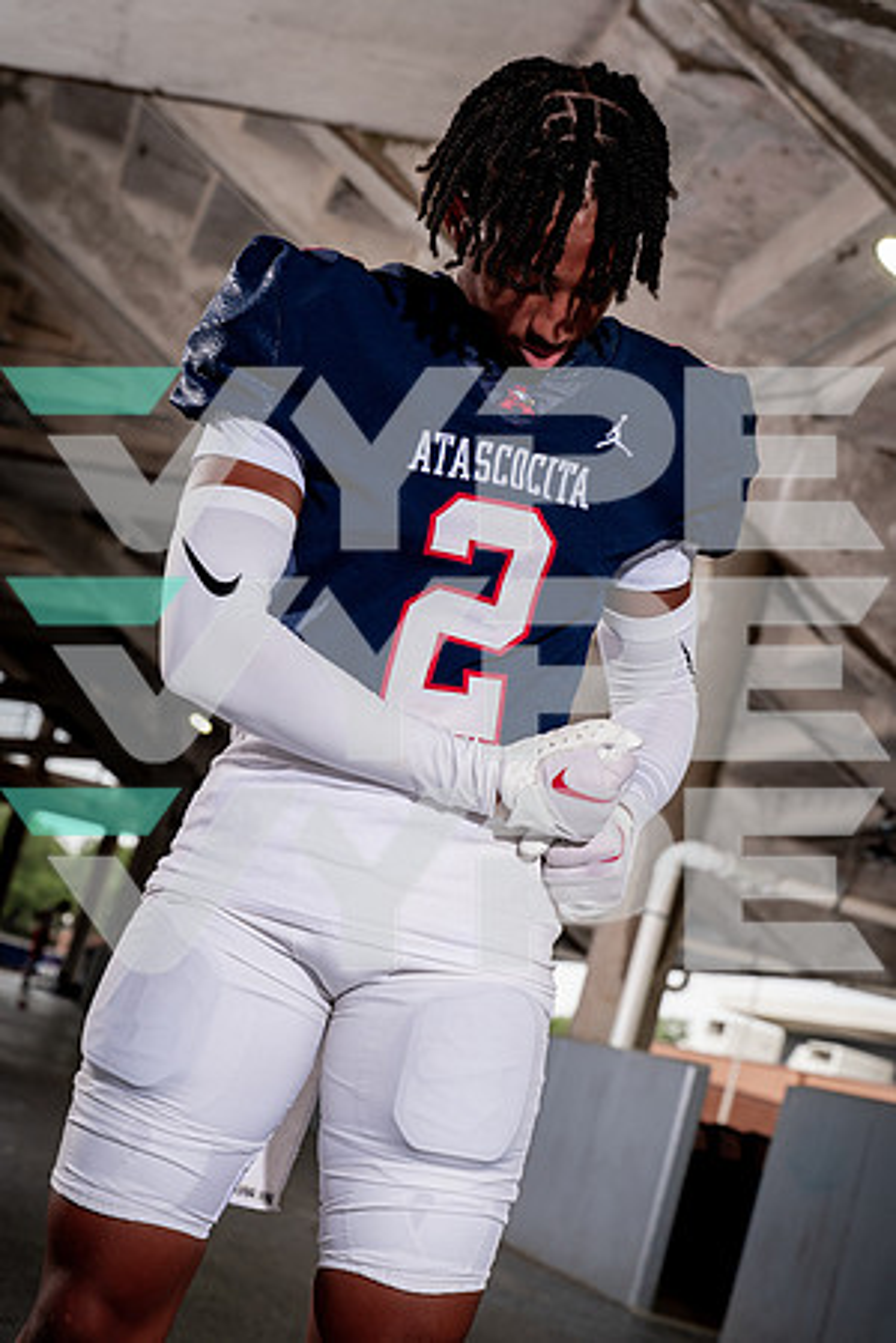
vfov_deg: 28.8
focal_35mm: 70
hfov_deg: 19.5
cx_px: 448
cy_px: 672
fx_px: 2613
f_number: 6.3
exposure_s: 1/250
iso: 320
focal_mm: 70
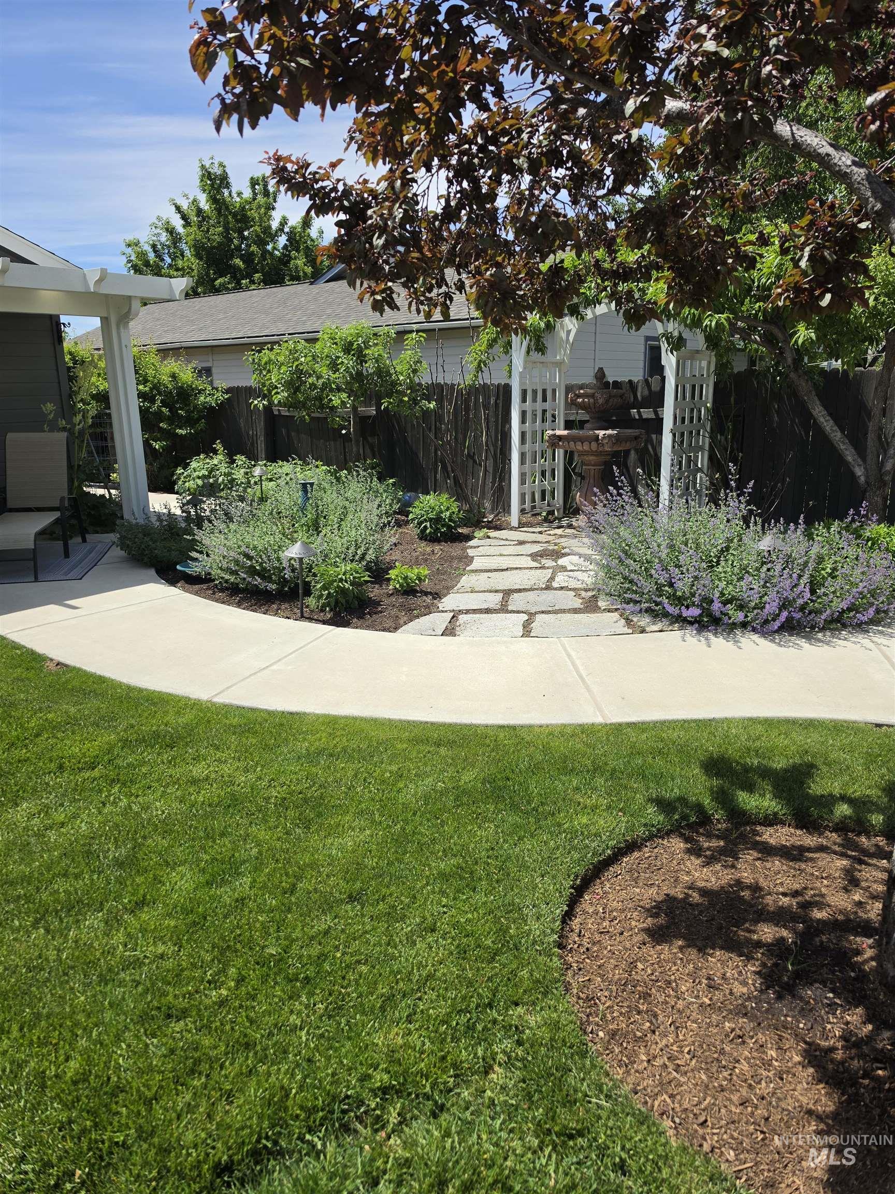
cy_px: 597
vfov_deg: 73.9
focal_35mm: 23
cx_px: 448
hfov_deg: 58.9
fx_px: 793
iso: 64
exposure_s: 1/6571
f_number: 1.4
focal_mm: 6.5
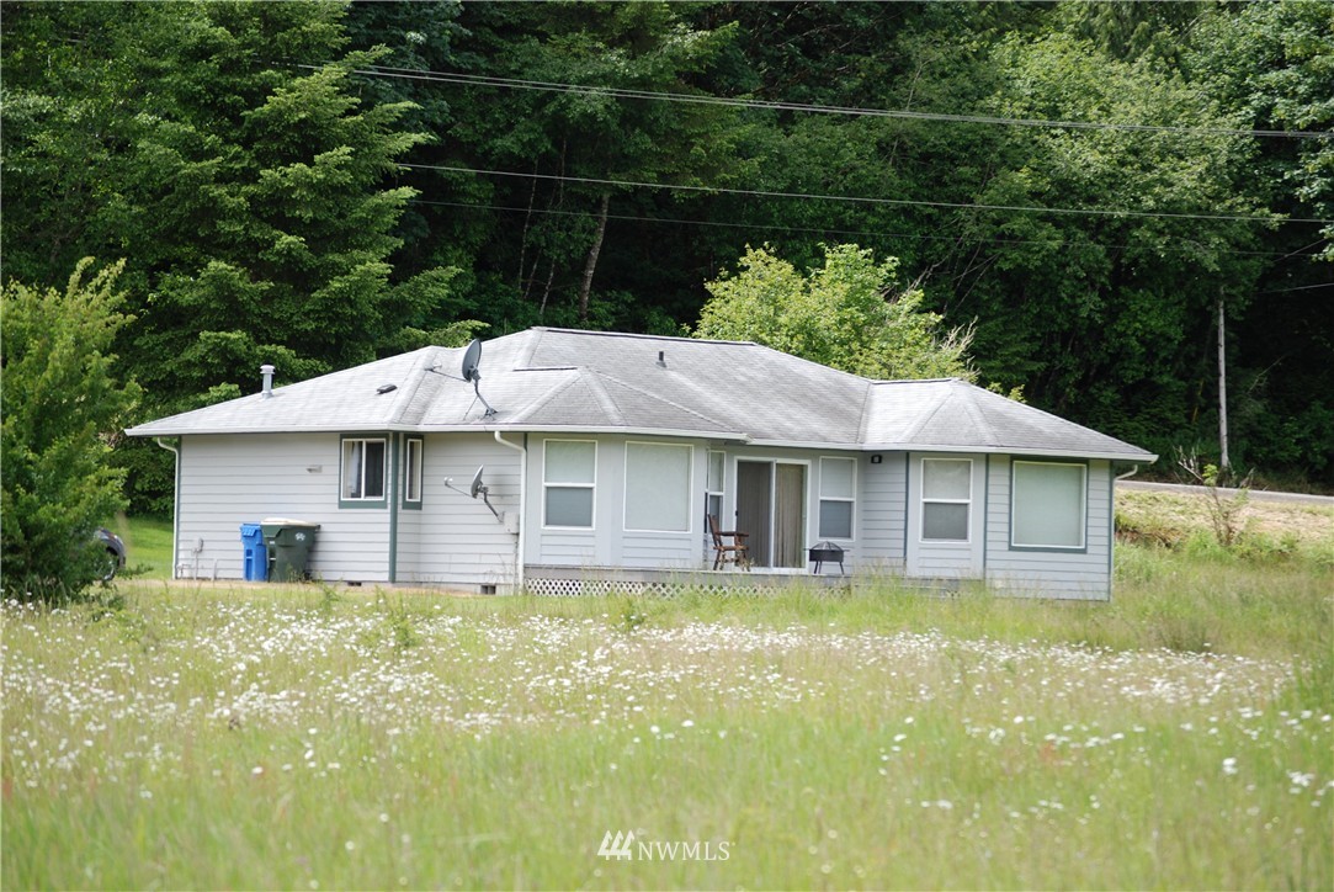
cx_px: 667
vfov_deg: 10.8
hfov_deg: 16.1
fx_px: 4728
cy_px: 446
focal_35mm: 128
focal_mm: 85
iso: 200
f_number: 5
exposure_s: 1/400
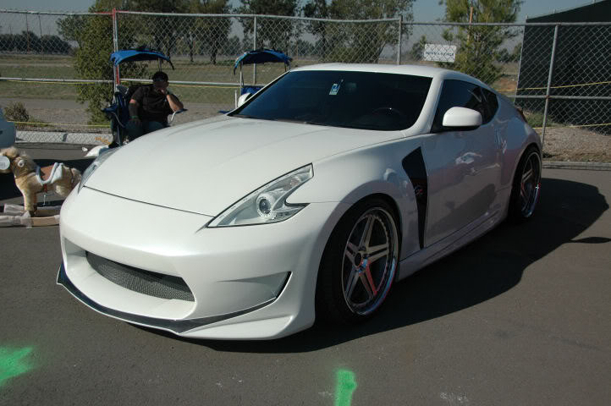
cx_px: 306
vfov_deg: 36.8
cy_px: 203
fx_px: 610
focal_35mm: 36
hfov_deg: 53.2
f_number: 4.5
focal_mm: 24
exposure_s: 1/2500
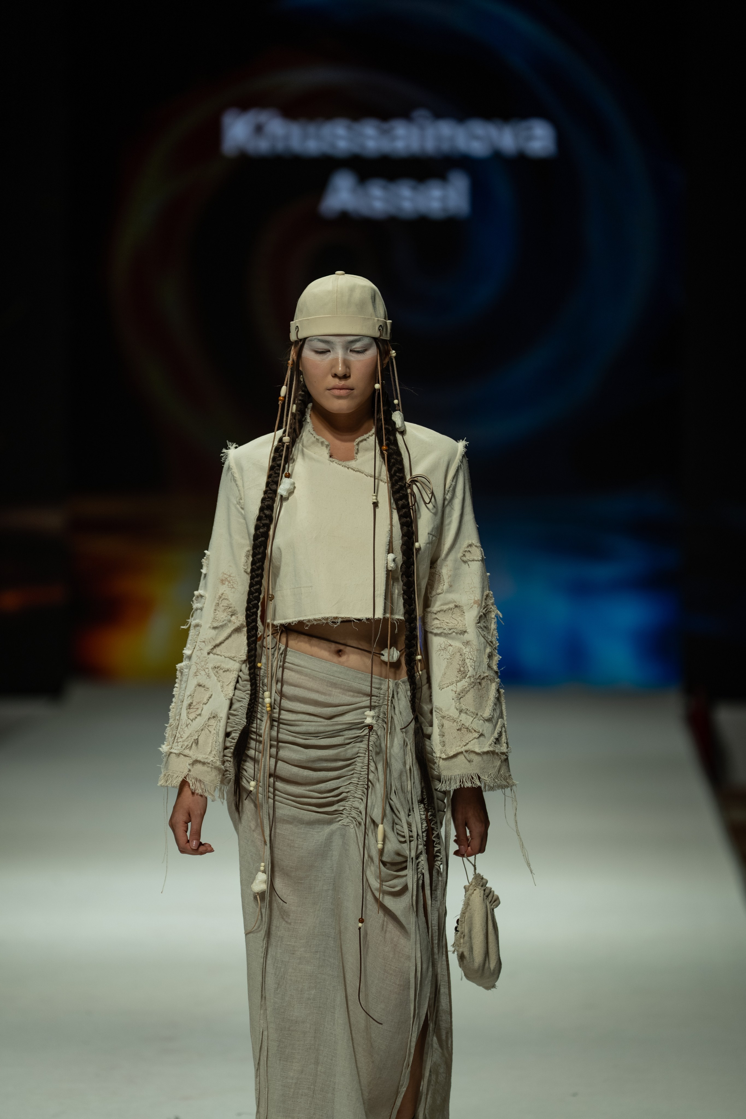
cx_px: 373
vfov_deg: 10.3
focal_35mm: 200
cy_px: 560
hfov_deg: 6.9
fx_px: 6216
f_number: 2.8
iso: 200
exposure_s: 1/400
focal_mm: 200
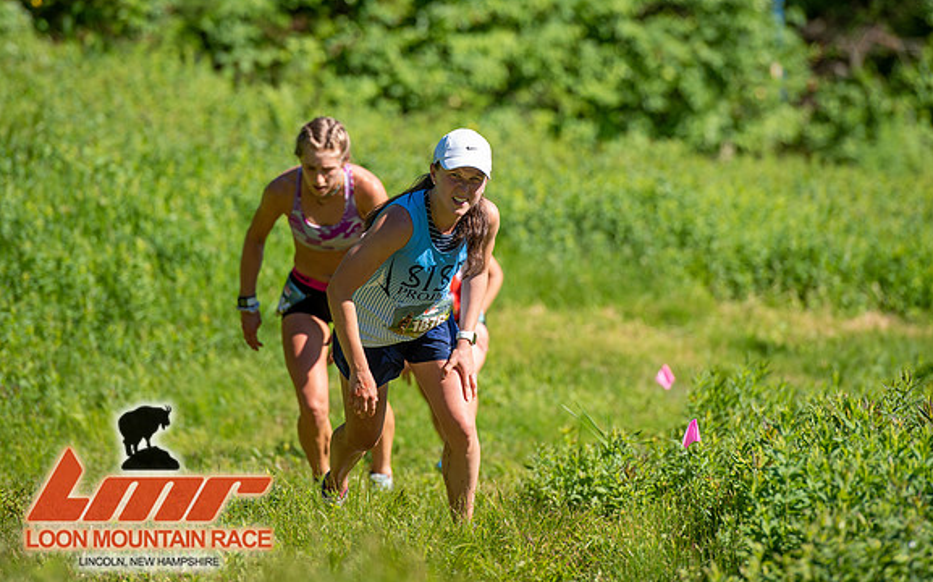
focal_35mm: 254
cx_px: 467
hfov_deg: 8.3
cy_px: 201
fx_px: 6455
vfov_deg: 5.2
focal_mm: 200
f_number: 3.5
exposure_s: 1/640
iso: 100
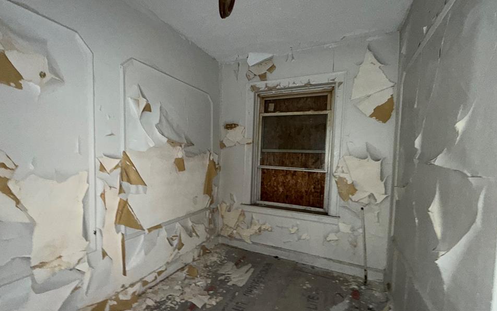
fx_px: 217
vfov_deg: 71.2
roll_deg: -2.7
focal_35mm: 16
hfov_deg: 97.8
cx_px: 242
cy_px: 168
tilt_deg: -4.3
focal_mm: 2.22
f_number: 2.2
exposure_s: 1/25
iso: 250
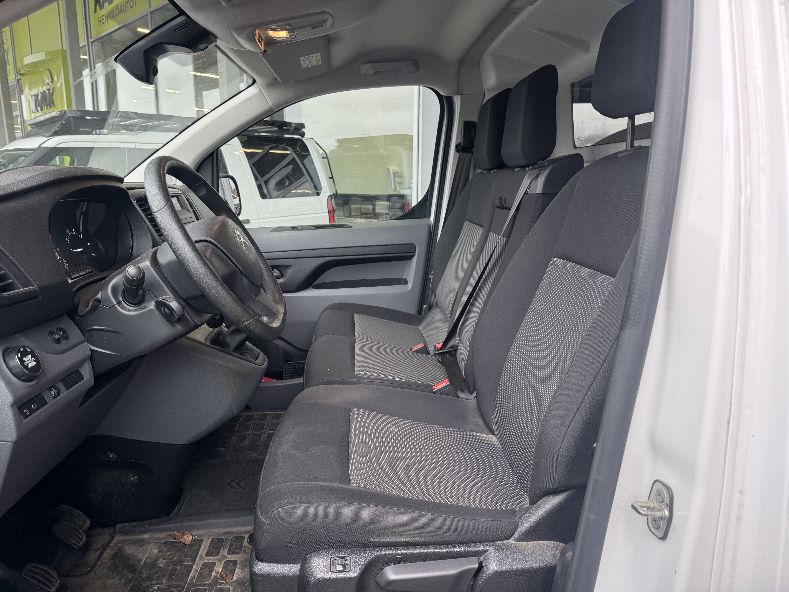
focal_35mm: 24
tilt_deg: -13.7
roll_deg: -1.9
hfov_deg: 71.6
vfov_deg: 56.8
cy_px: 296
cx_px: 394
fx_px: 547
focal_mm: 6.76
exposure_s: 1/121
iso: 80
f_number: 1.78
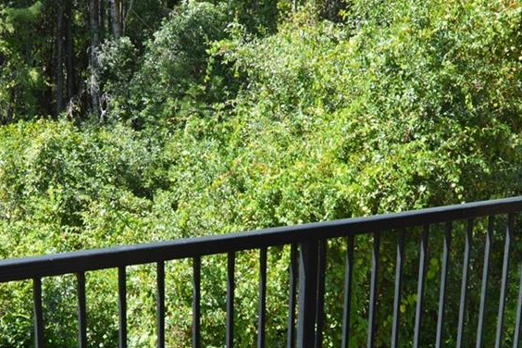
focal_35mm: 51
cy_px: 270
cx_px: 240
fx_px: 739
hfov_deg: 38.9
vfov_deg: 26.1
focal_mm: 12
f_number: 5.6
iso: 125
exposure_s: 1/125
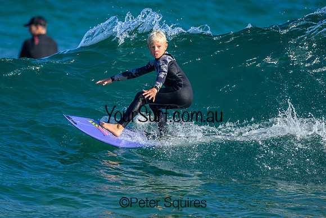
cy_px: 87
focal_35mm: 960
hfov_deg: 2.1
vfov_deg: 1.4
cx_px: 157
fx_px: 8697
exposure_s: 1/2000
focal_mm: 800
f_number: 6.3
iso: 640
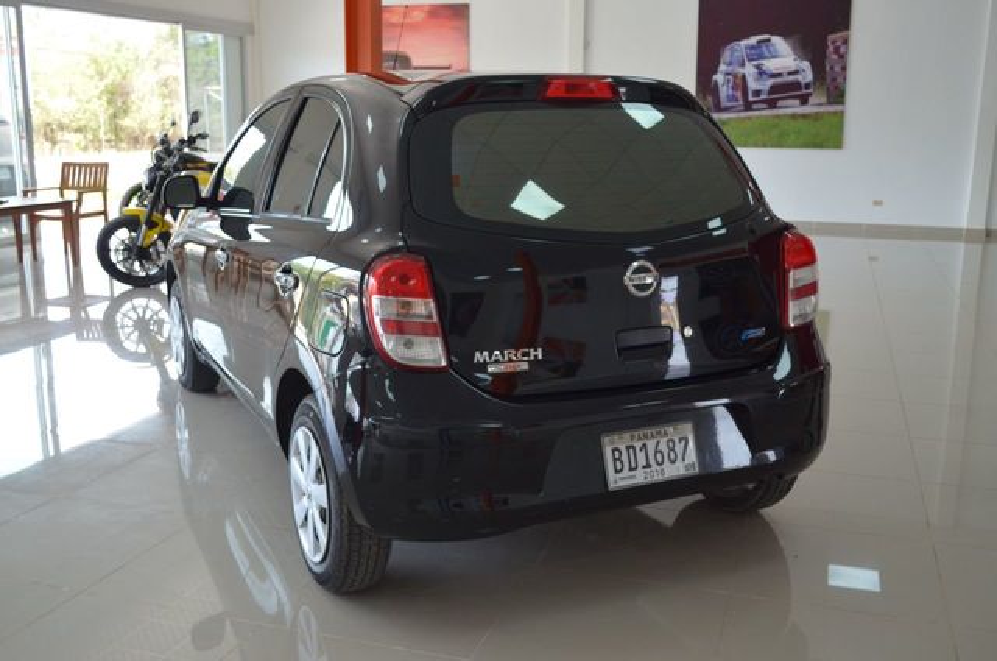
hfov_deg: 53.2
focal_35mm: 36
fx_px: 995
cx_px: 498
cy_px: 330
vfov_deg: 36.7
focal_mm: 24
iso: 500
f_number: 4
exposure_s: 1/200
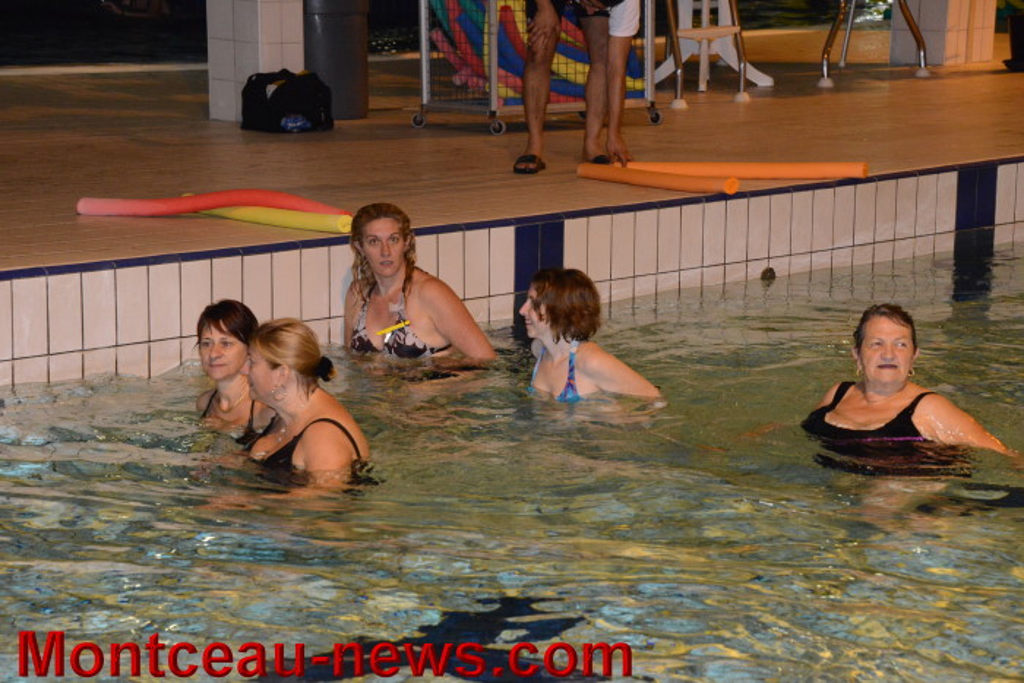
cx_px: 512
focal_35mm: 105
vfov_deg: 13.0
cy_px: 342
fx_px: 2987
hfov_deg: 19.5
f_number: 8
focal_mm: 105
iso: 6400
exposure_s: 1/125
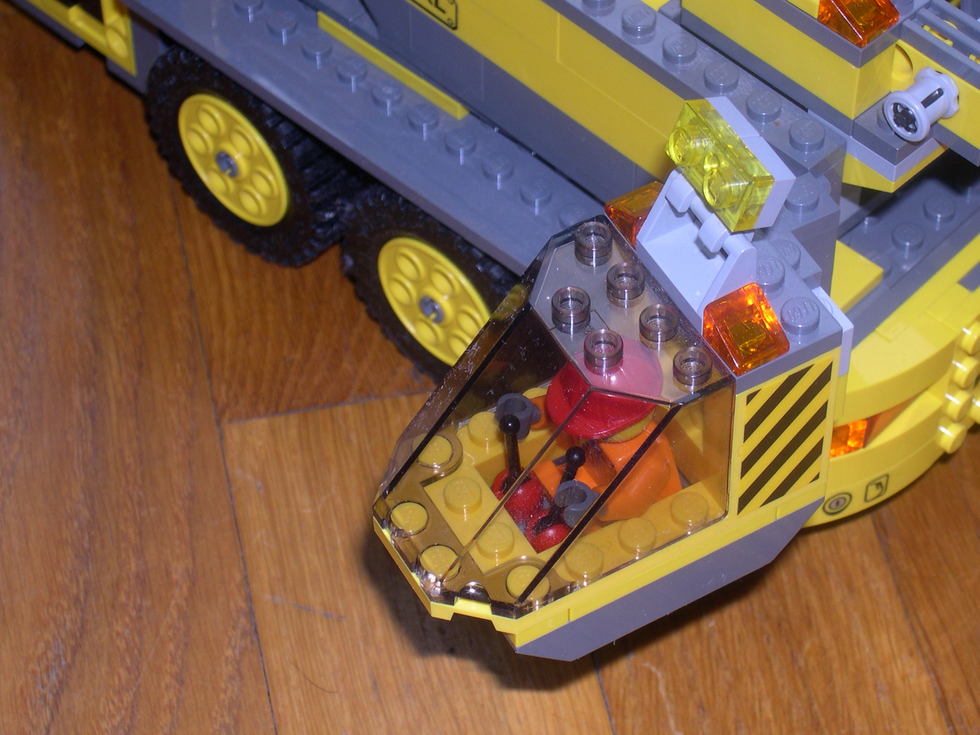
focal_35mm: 100
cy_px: 378
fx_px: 2831
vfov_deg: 14.8
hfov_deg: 19.6
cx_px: 554
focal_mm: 18.4
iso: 100
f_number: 11.6
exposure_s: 1/30
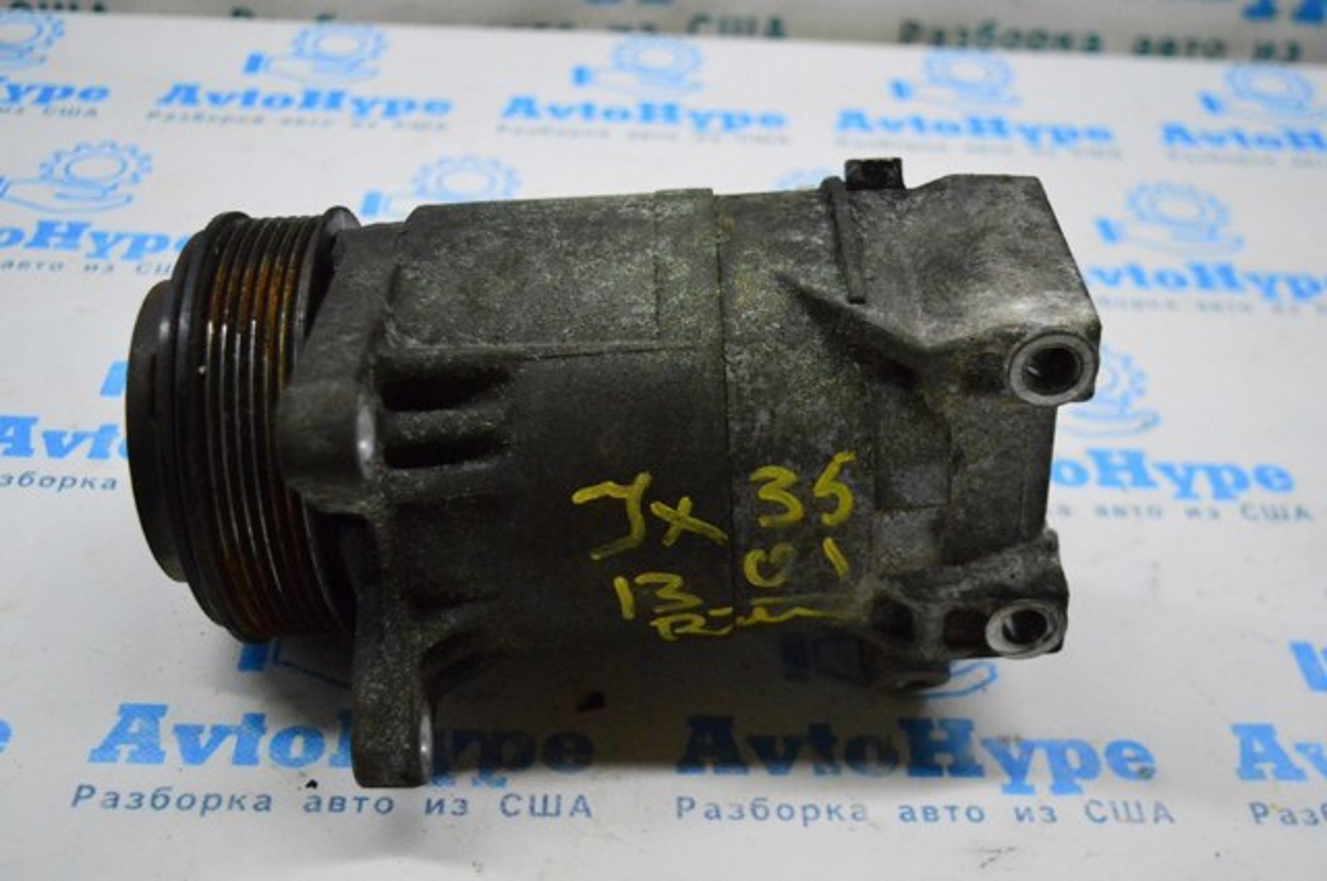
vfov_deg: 30.8
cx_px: 664
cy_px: 440
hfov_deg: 45.0
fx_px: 1601
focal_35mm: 44
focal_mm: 29
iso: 6400
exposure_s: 1/800
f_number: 4.2
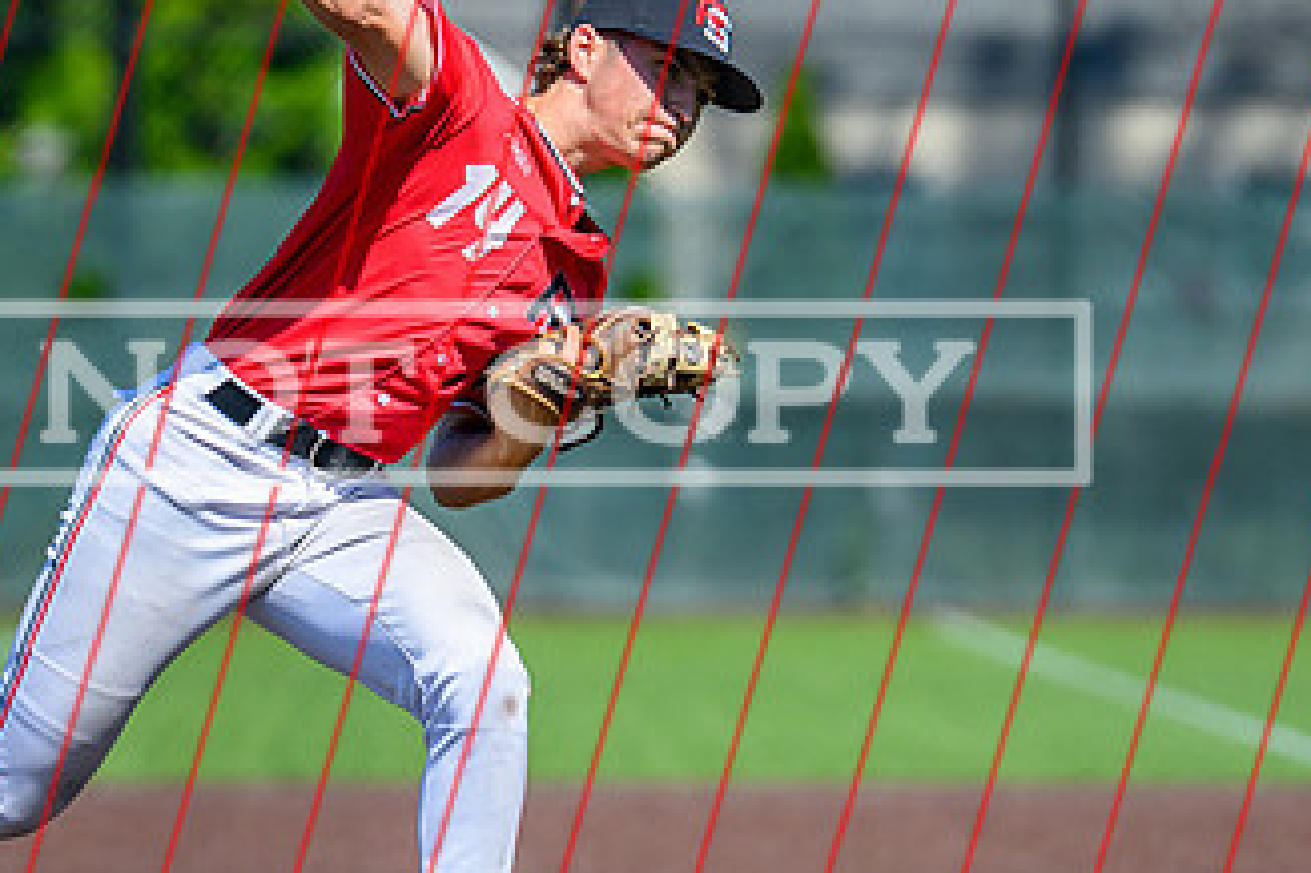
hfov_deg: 4.1
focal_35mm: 499
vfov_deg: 2.8
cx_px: 483
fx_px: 18162
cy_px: 449
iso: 250
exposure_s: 1/3200
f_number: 2.8
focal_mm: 200
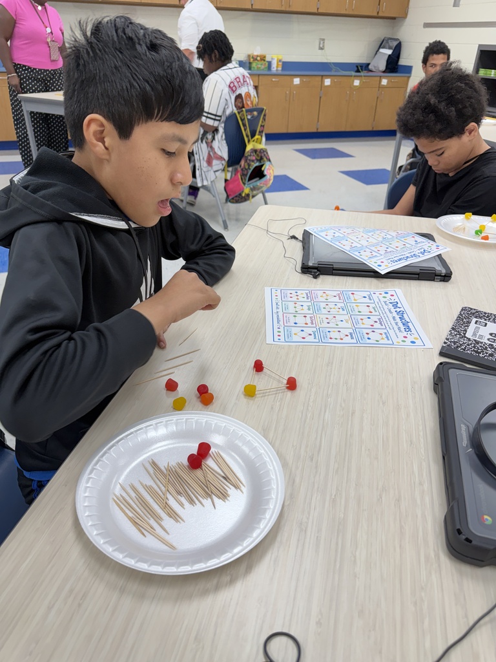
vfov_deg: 71.6
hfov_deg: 56.8
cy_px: 331
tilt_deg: -32.2
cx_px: 248
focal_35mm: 24
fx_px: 459
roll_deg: -3.3
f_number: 1.78
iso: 100
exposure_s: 1/120
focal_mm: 6.76
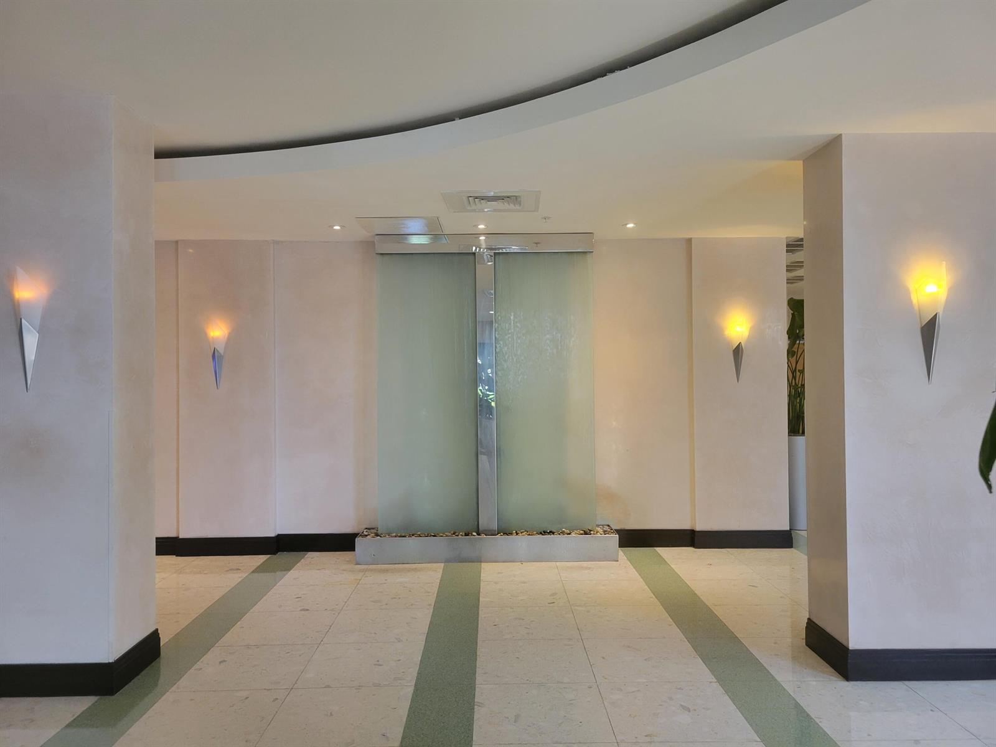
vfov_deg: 53.1
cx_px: 498
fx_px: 748
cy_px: 374
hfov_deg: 67.3
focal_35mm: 26
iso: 200
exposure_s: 1/40
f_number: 1.8
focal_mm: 5.4
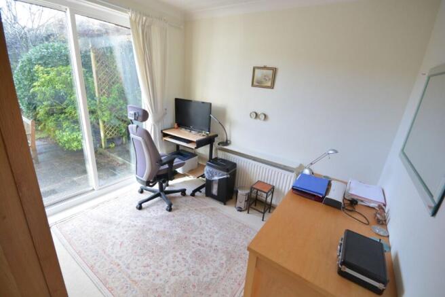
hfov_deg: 100.4
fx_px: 185
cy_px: 148
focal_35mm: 15
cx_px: 222
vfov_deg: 77.3
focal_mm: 10
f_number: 8
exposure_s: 1/15
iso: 400
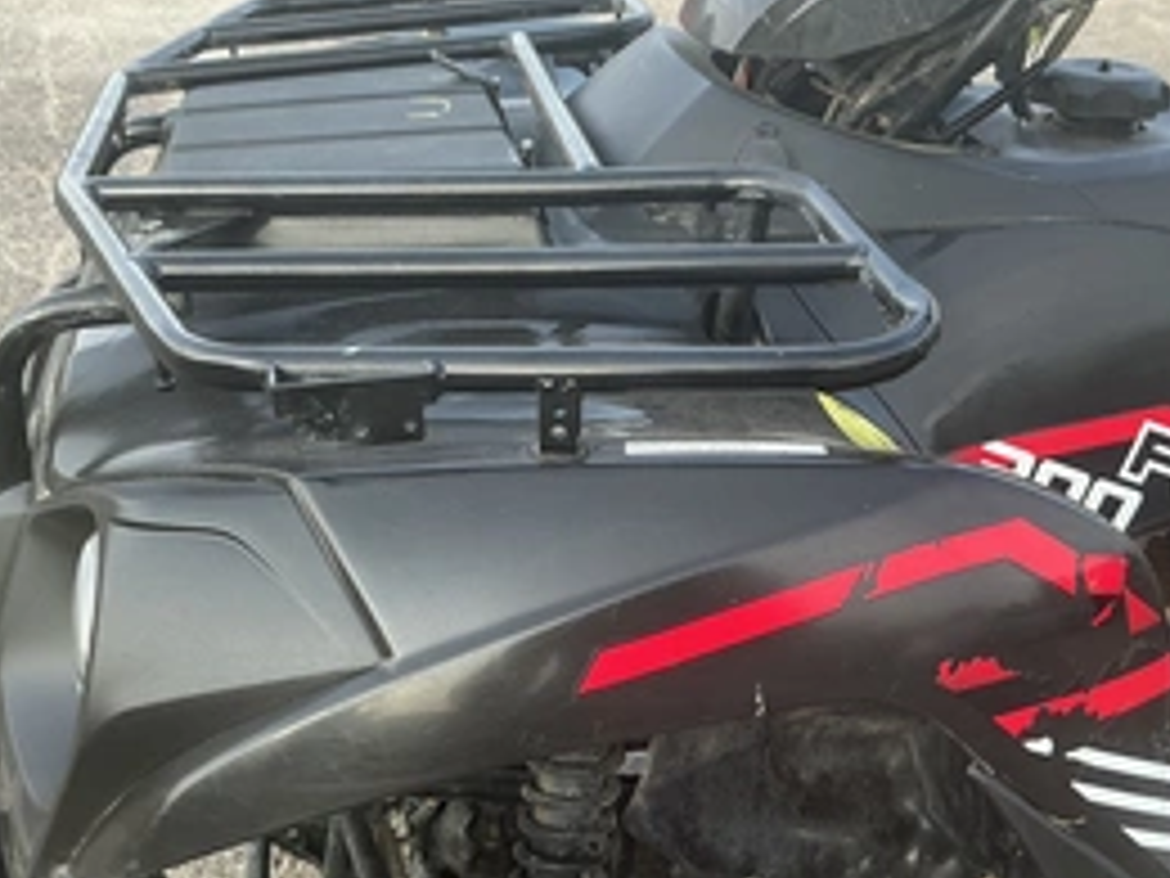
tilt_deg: -27.9
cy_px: 509
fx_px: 1453
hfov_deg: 43.9
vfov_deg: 33.5
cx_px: 590
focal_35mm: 43
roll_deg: -5.8
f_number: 1.8
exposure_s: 1/122
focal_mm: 3
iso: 25
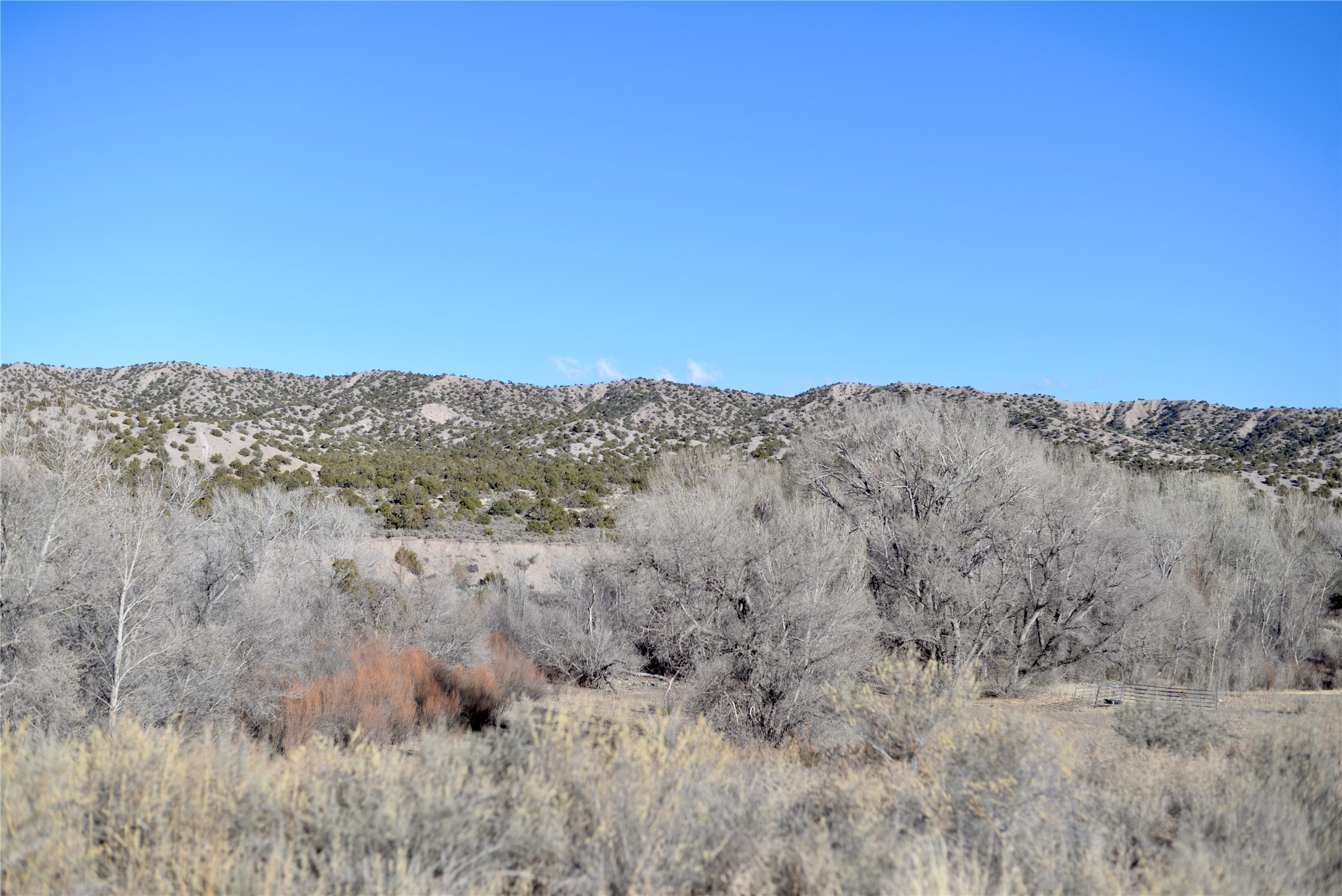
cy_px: 448
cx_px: 671
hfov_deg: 39.6
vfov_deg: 27.0
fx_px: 1864
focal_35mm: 50
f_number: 2.8
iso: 100
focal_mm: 50
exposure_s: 1/2500
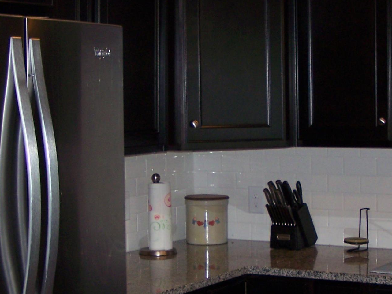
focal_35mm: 89
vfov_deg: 16.6
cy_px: 194
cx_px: 252
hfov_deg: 21.9
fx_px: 1008
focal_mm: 6.3
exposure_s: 1/60
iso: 80
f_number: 2.8
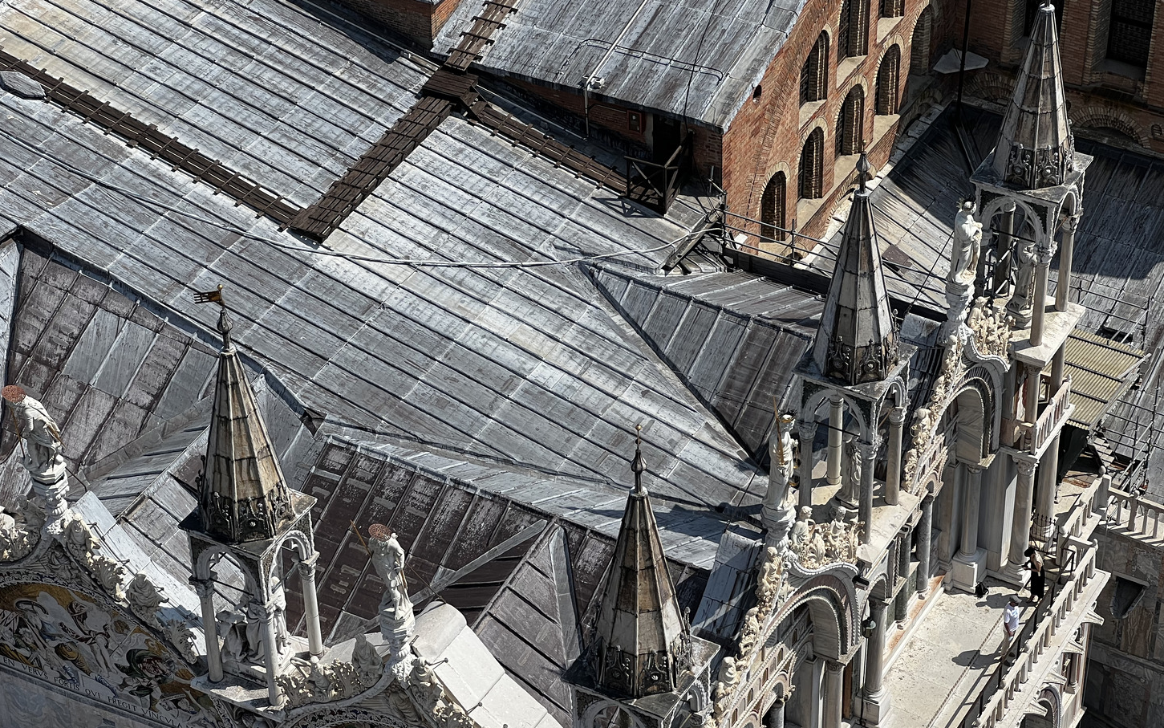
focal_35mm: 90
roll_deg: +1.1
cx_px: 631
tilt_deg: -38.2
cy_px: 413
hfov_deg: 23.0
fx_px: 2855
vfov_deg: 14.5
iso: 32
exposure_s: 1/995
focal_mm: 9
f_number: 2.8
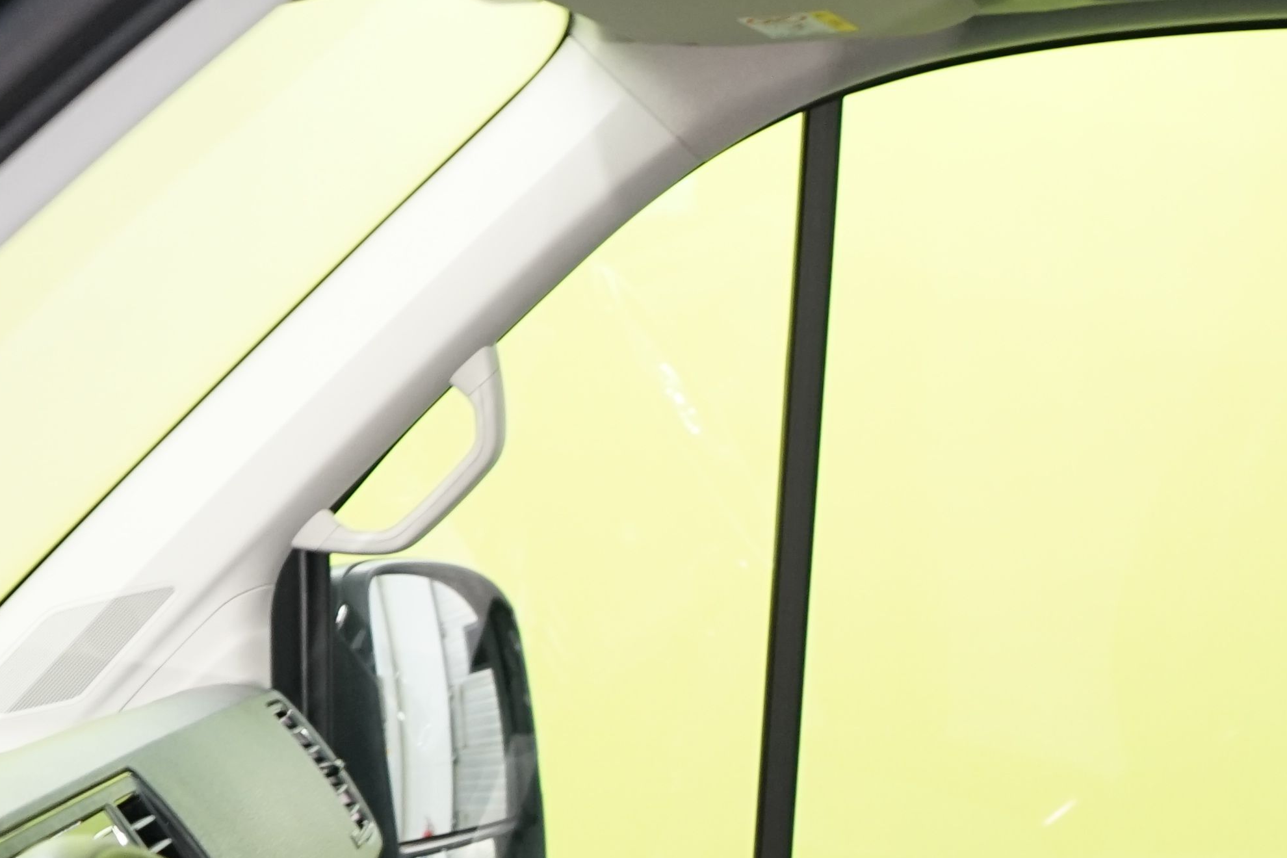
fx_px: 3575
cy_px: 1089
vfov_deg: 13.2
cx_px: 1442
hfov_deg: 19.5
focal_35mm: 100
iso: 1250
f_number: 4
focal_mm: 33
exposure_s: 1/40
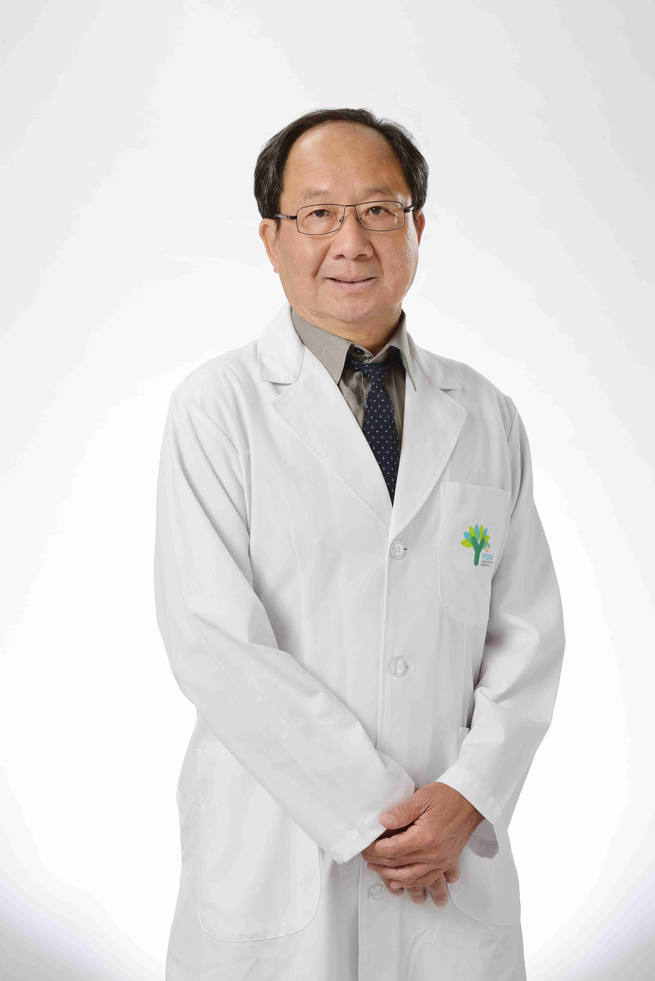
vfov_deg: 23.6
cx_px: 328
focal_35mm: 86
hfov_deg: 15.9
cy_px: 490
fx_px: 2345
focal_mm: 86
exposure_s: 1/125
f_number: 11
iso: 125
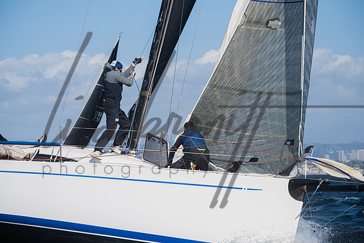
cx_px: 178
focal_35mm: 171
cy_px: 121
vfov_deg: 8.0
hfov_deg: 12.0
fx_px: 1728
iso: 400
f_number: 6.3
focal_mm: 165
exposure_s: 1/5000
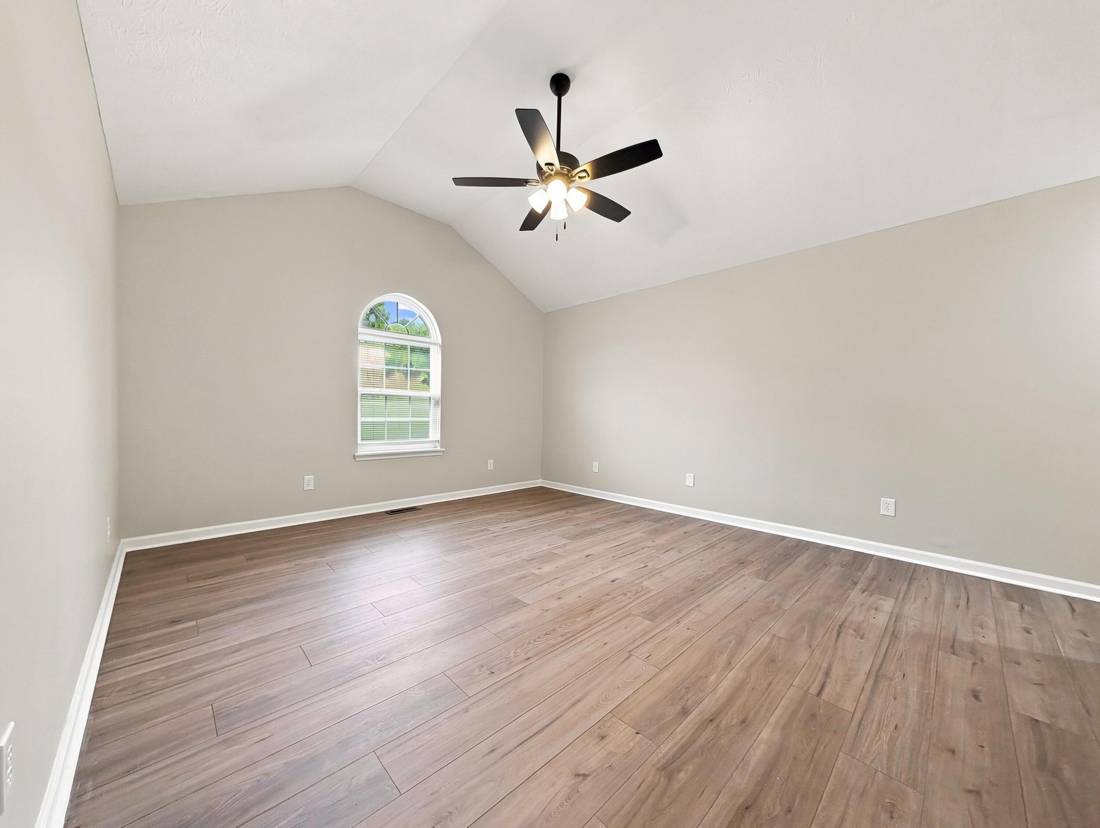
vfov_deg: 94.6
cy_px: 414
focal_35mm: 12
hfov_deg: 110.5
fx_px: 382
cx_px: 550
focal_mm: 2
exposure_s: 1/190
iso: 43
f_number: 1.7
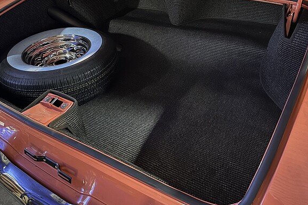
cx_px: 134
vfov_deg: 44.7
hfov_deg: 63.4
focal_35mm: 29
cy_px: 81
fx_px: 248
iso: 1250
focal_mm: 6.86
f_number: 1.78
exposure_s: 1/17
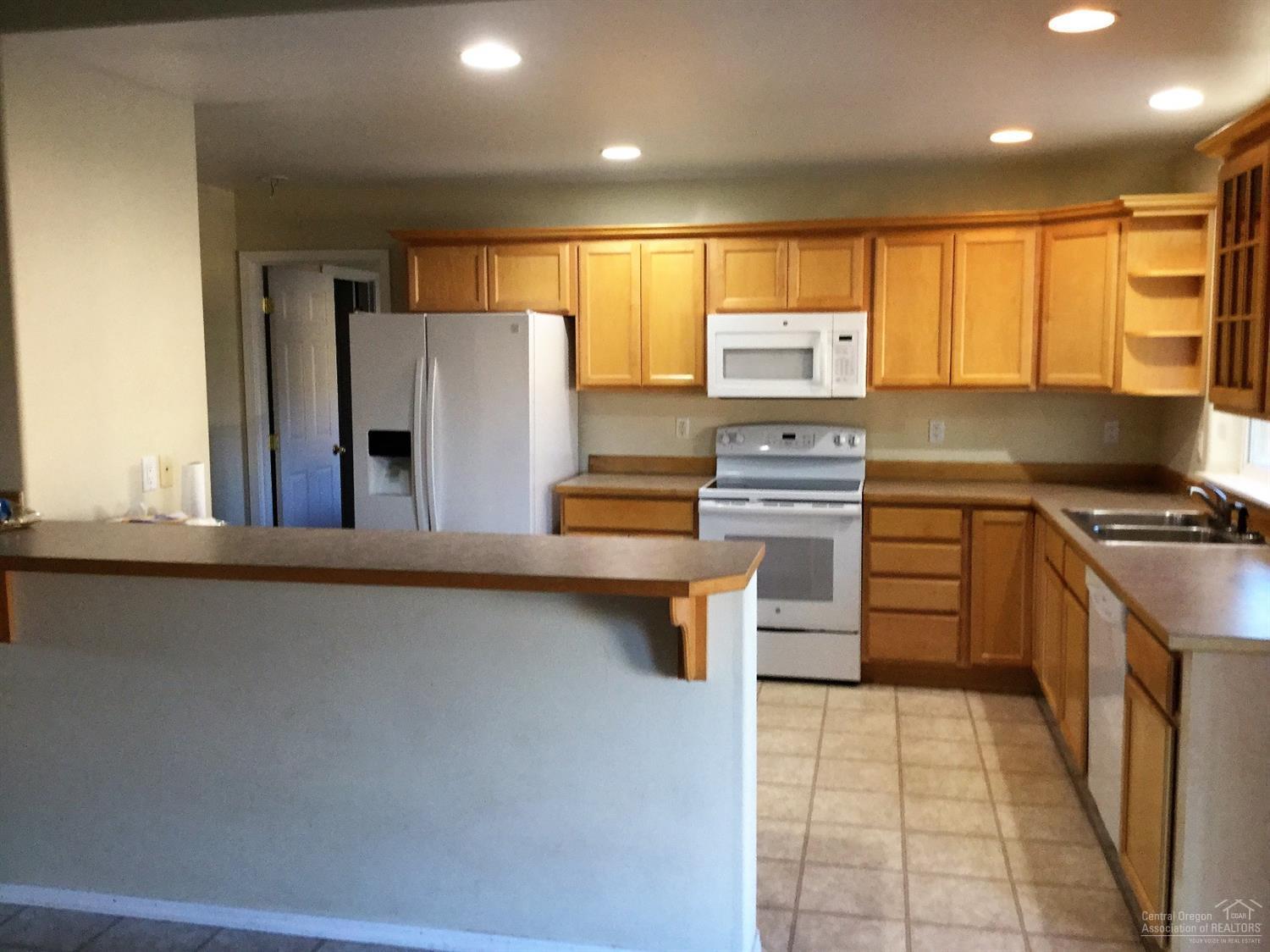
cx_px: 635
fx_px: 1137
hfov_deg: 58.4
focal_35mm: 31
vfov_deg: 45.4
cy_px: 476
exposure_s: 1/30
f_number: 2.4
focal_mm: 3.3
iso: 125
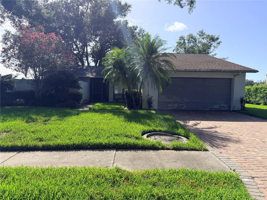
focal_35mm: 24
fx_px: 185
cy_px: 100
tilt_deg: -1.9
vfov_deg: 56.8
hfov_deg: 71.6
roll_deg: -0.9
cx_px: 134
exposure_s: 1/3584
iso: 100
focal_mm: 6.76
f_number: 1.78
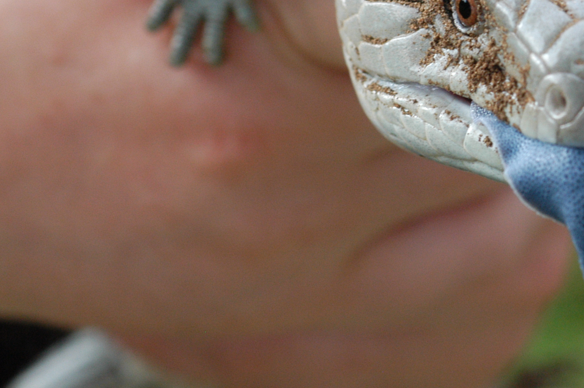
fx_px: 3063
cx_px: 610
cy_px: 4
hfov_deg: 10.8
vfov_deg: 7.2
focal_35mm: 189
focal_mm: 60
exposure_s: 1/200
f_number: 7.1
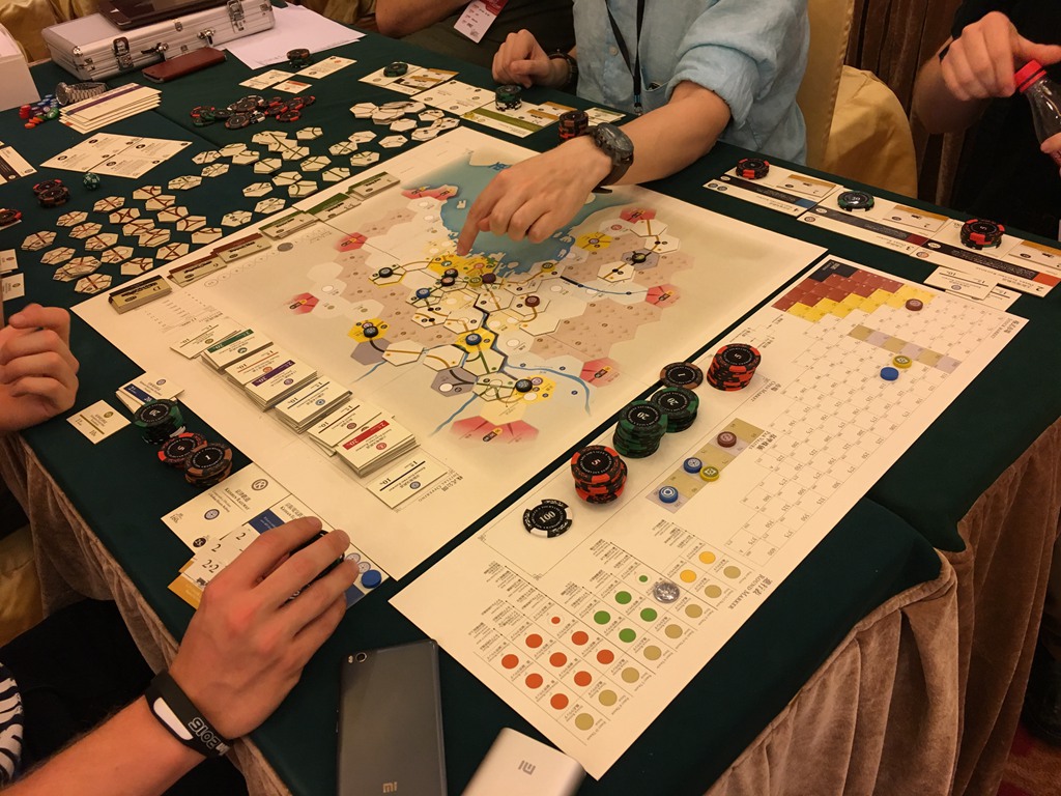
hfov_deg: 61.7
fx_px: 889
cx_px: 530
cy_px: 398
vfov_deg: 48.2
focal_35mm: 29
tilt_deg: -39.9
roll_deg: +5.4
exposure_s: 1/33
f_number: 2.2
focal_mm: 4.15
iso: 125
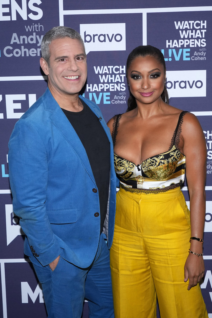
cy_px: 159
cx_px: 106
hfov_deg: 32.6
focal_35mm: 41
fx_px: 362
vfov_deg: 47.4
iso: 800
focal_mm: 41
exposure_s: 1/250
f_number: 7.1
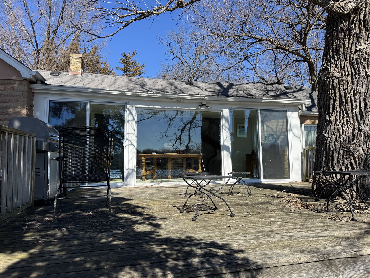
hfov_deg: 71.6
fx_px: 257
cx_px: 185
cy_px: 139
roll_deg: +0.2
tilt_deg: +5.3
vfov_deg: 56.8
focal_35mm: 24
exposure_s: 1/2506
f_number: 1.78
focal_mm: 6.76
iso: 80
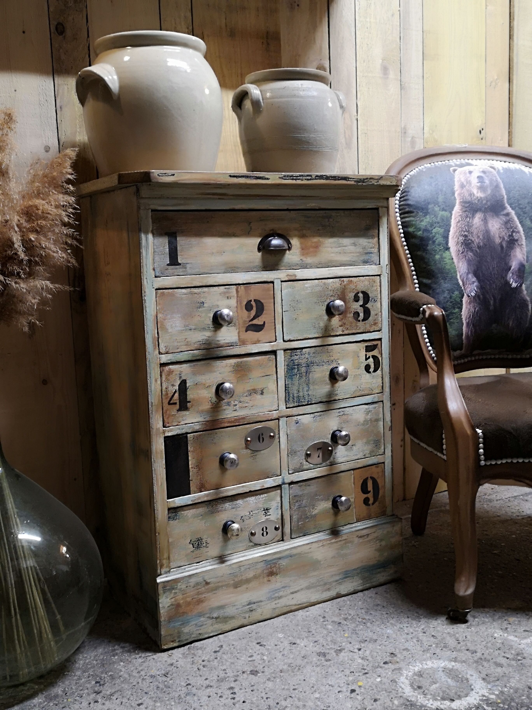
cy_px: 355
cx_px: 266
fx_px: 779
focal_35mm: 38
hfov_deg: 37.7
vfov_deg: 49.0
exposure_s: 1/33.3
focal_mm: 3.95
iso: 400
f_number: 1.8
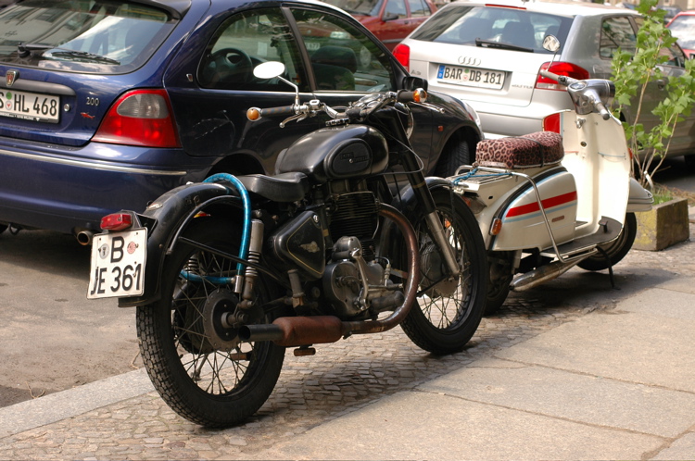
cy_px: 230
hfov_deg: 27.0
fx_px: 1446
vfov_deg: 18.1
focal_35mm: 75
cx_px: 348
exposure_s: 1/160
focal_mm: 50
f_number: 5.6
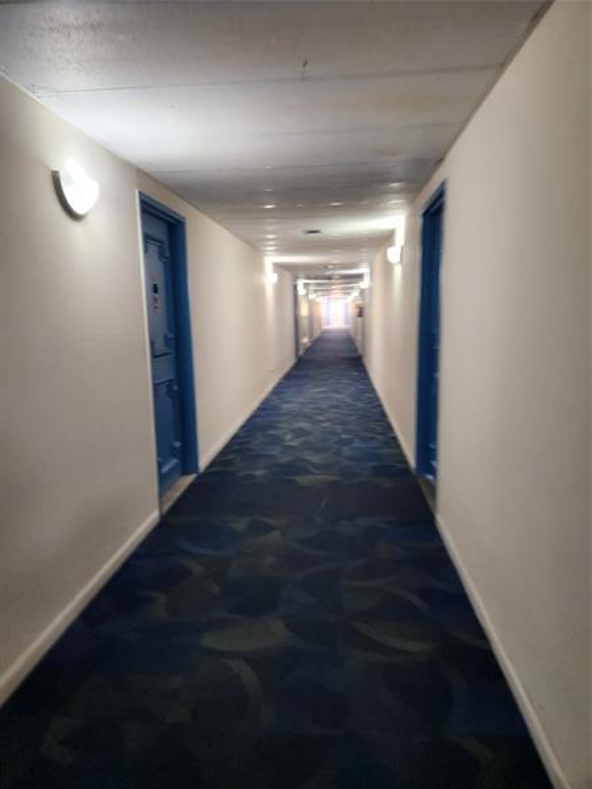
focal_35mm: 23
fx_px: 524
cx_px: 296
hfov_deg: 58.9
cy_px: 394
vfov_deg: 73.9
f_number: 1.8
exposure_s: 1/30
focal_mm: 5.4
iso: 400
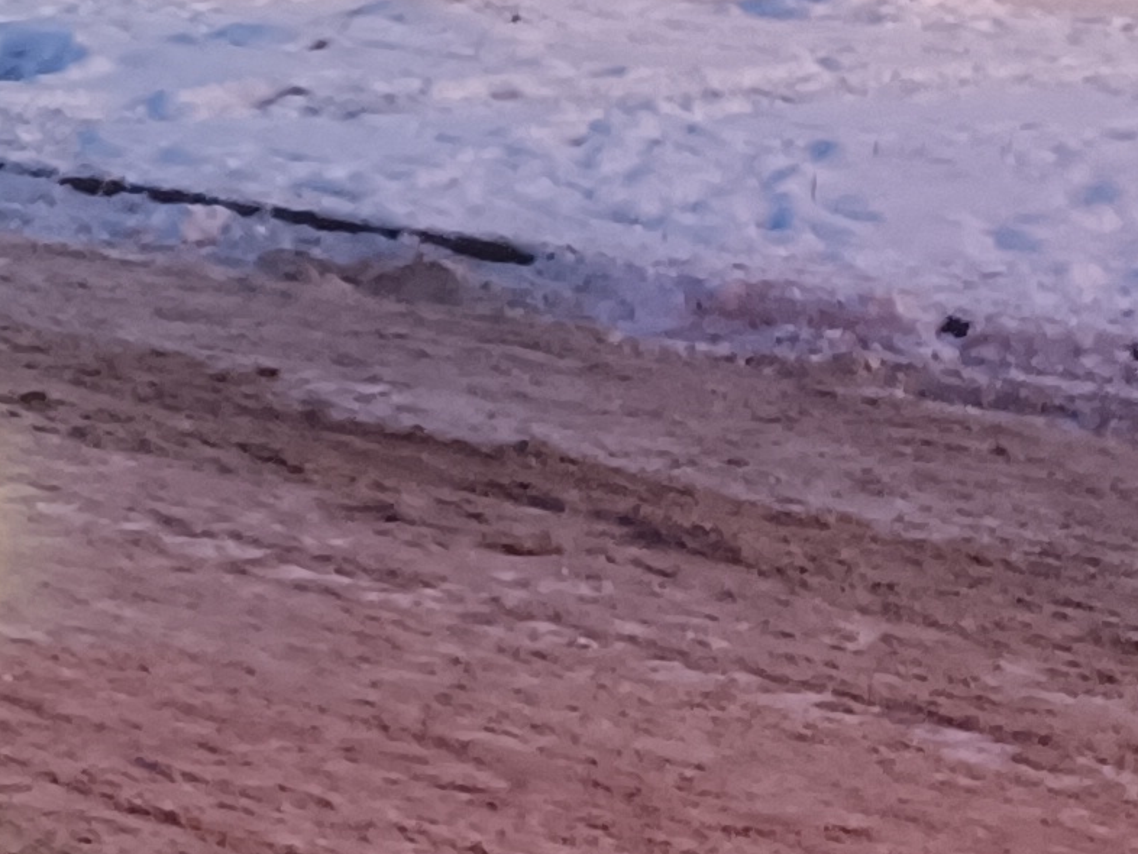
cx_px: -1800
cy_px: 297
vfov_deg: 11.9
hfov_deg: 11.9
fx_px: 4111
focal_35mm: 125
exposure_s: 1/25
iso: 1060
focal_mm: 5.59
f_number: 1.88
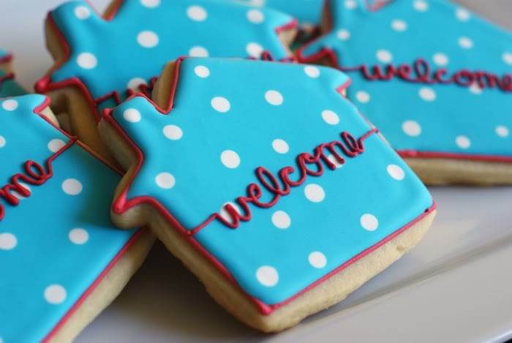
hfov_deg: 27.0
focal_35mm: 75
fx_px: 1068
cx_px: 256
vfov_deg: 18.2
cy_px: 172
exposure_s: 1/40
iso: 200
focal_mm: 50
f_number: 3.5
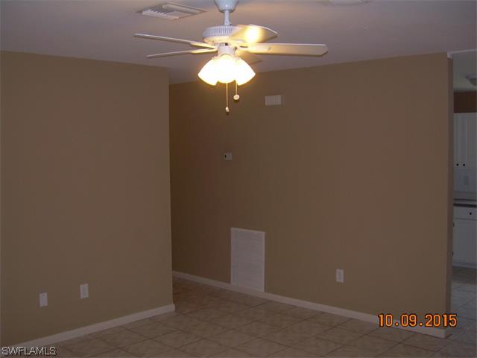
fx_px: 524
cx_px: 238
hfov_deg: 49.0
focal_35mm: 38
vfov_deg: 37.7
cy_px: 179
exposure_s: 1/60
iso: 50
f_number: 2.8
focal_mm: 6.3
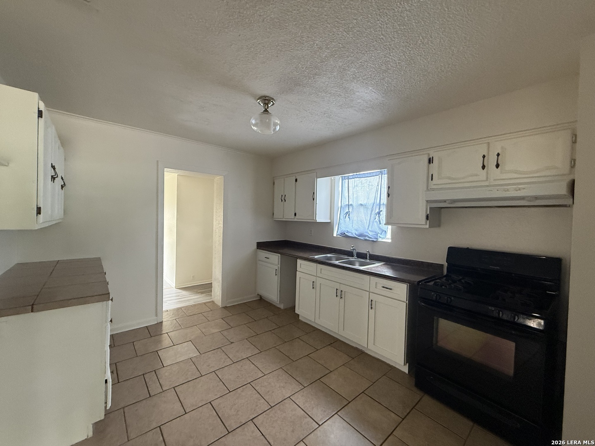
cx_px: 298
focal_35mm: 14
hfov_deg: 102.1
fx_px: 241
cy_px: 223
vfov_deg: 85.7
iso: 320
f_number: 2.2
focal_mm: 2.22
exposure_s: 1/69
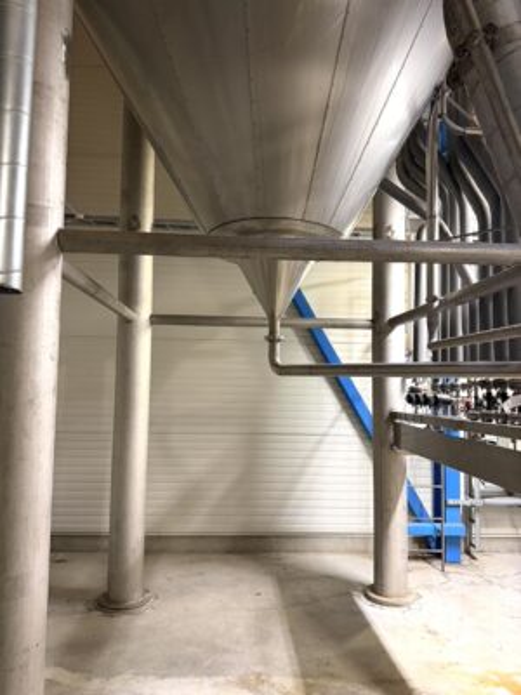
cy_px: 348
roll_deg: -1.8
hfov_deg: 56.8
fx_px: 482
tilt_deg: +4.5
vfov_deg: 71.6
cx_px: 260
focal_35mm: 24
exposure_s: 1/50
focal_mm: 6.76
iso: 500
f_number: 1.78
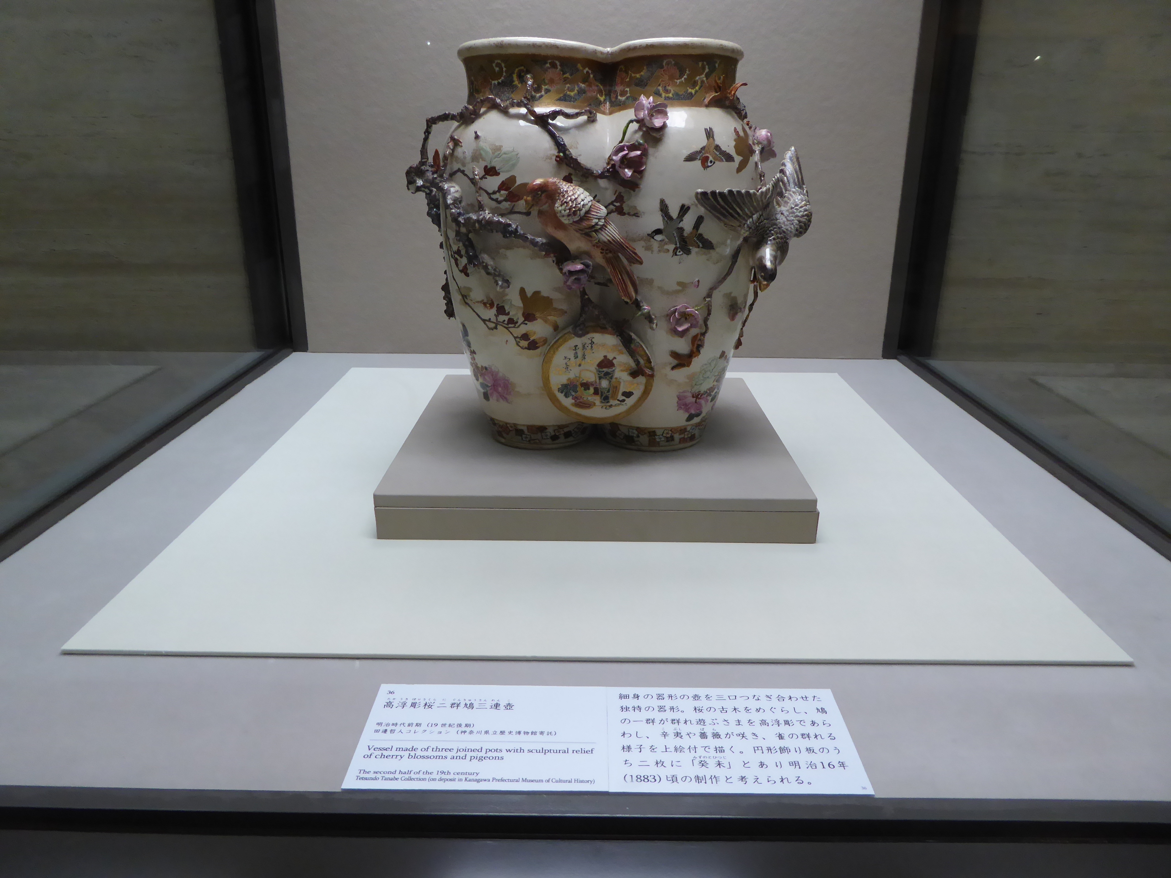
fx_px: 846
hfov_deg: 69.4
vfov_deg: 54.9
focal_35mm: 25
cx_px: 586
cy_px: 439
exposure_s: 1/60
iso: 320
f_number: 3.3
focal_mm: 4.3
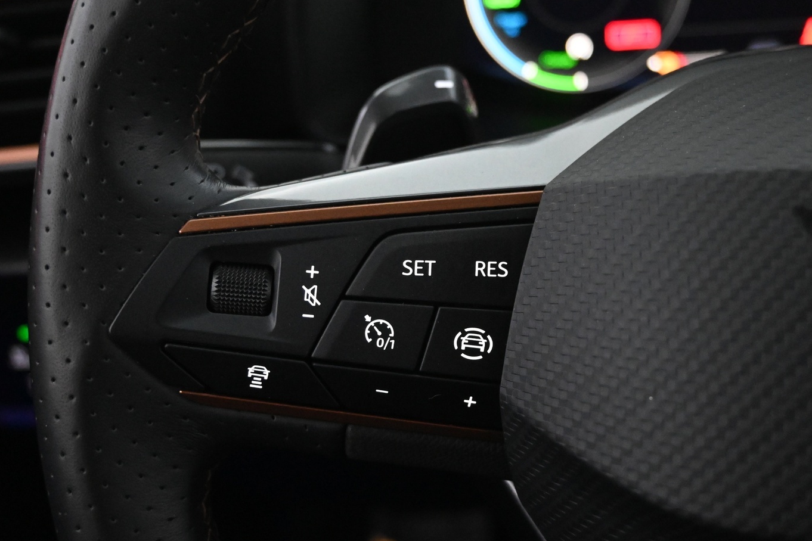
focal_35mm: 45
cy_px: 260
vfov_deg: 30.1
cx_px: 410
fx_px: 1006
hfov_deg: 44.0
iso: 5600
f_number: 4.2
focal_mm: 25
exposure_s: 1/40
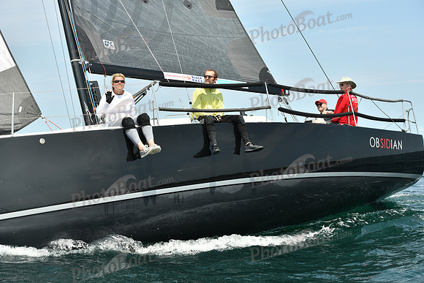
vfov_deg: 19.5
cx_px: 212
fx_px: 825
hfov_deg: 28.8
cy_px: 142
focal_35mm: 70
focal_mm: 70
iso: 320
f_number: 7.1
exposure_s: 1/1000
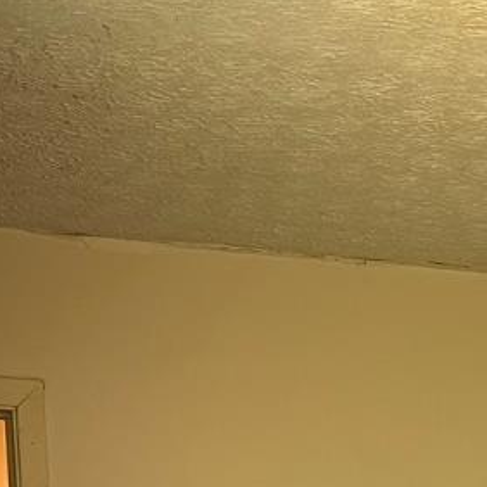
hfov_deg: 15.0
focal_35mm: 113
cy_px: 937
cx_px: 539
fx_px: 1799
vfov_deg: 13.5
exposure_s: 1/121
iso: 125
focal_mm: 6.86
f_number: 1.78
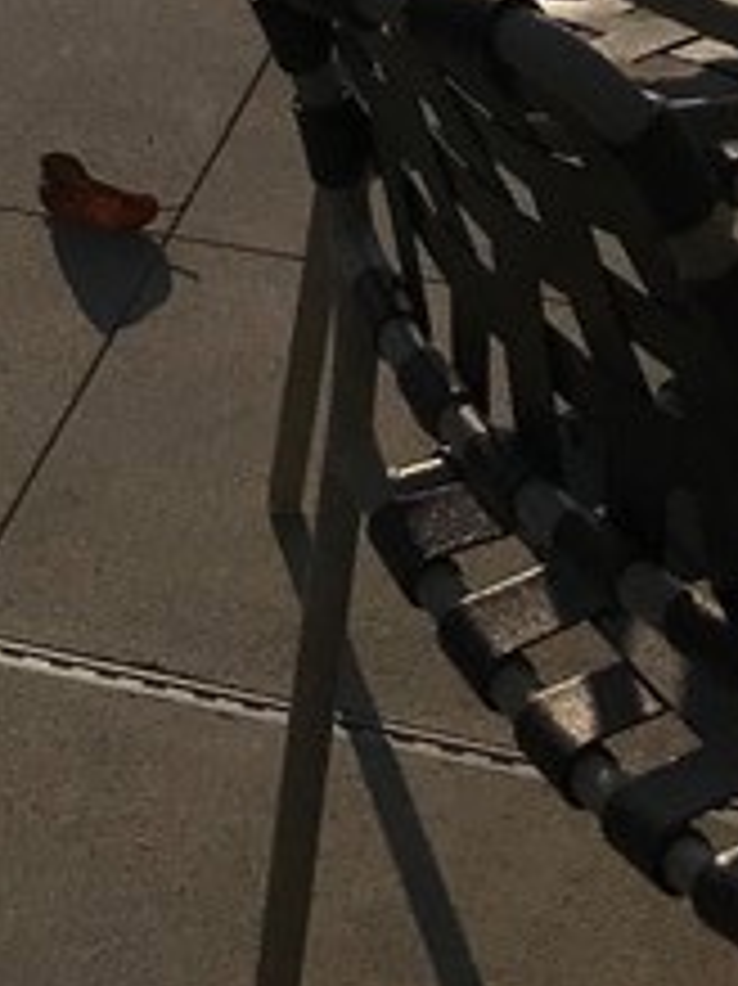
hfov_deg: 10.9
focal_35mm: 131
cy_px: -1054
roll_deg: +1.8
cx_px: -342
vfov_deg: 12.9
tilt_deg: -8.8
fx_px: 3727
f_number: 1.8
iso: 25
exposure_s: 1/10638
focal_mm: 3.99
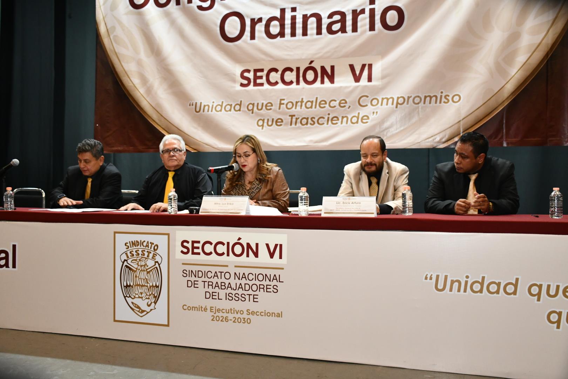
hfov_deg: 55.8
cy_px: 190
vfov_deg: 38.9
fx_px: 536
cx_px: 284
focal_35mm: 34
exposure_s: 1/60
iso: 1600
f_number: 4
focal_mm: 23
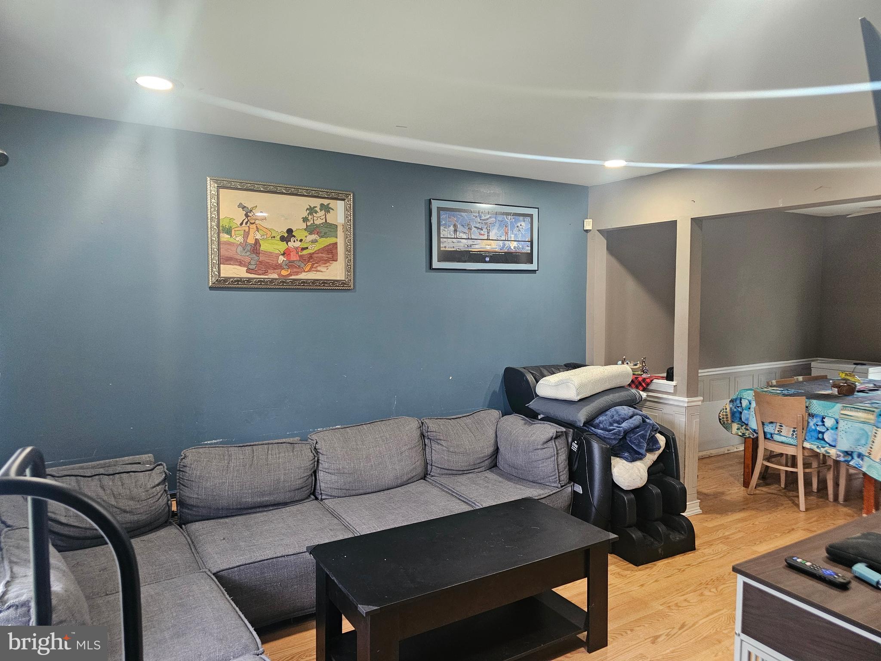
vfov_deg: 58.9
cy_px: 330
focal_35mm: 23
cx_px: 440
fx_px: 585
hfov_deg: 73.9
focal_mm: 6.3
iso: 500
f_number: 1.7
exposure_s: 1/60
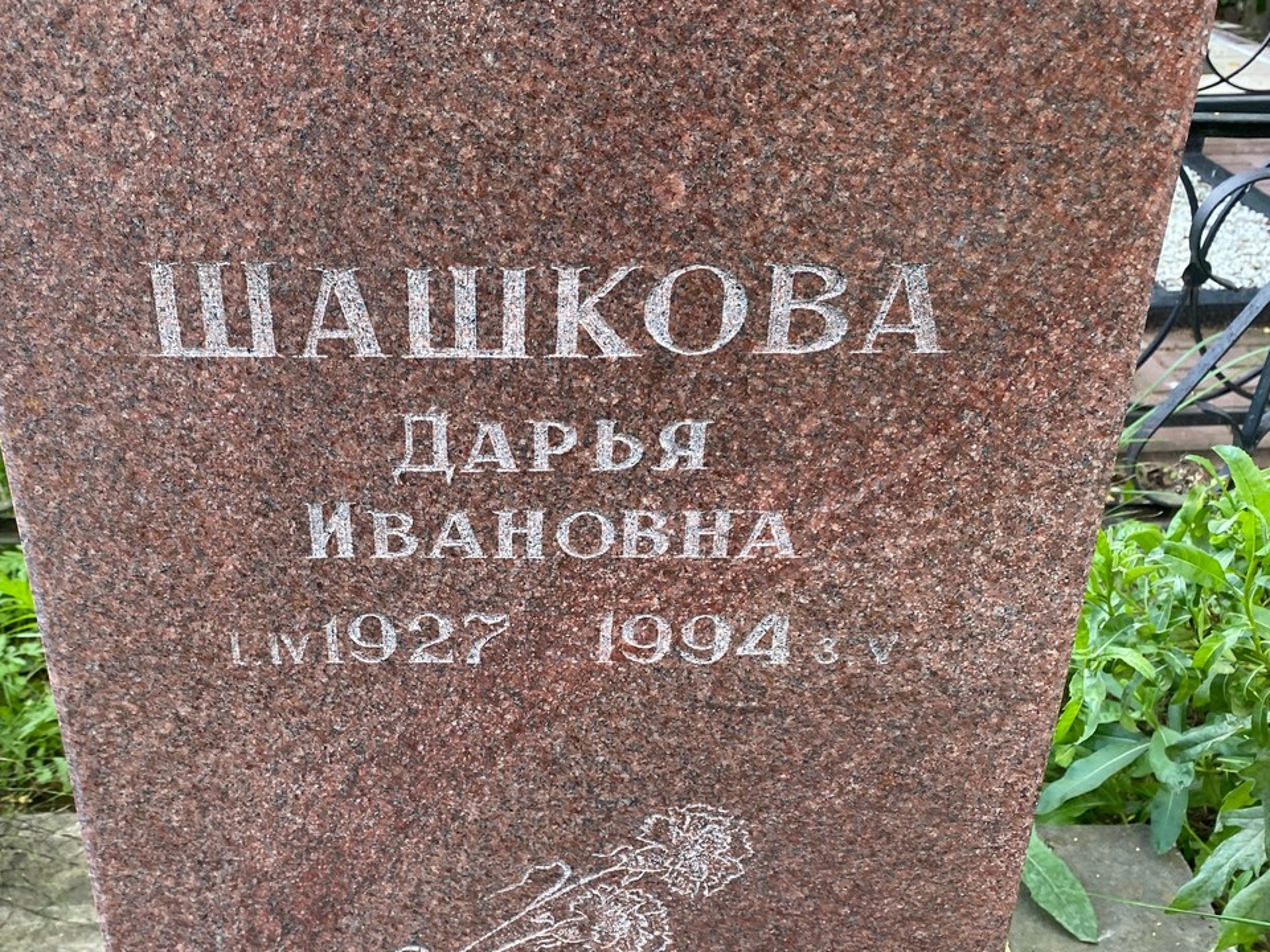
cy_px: 586
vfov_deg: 36.6
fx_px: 1431
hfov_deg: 47.6
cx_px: 508
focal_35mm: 39
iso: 50
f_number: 1.8
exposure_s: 1/121
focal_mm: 4.25
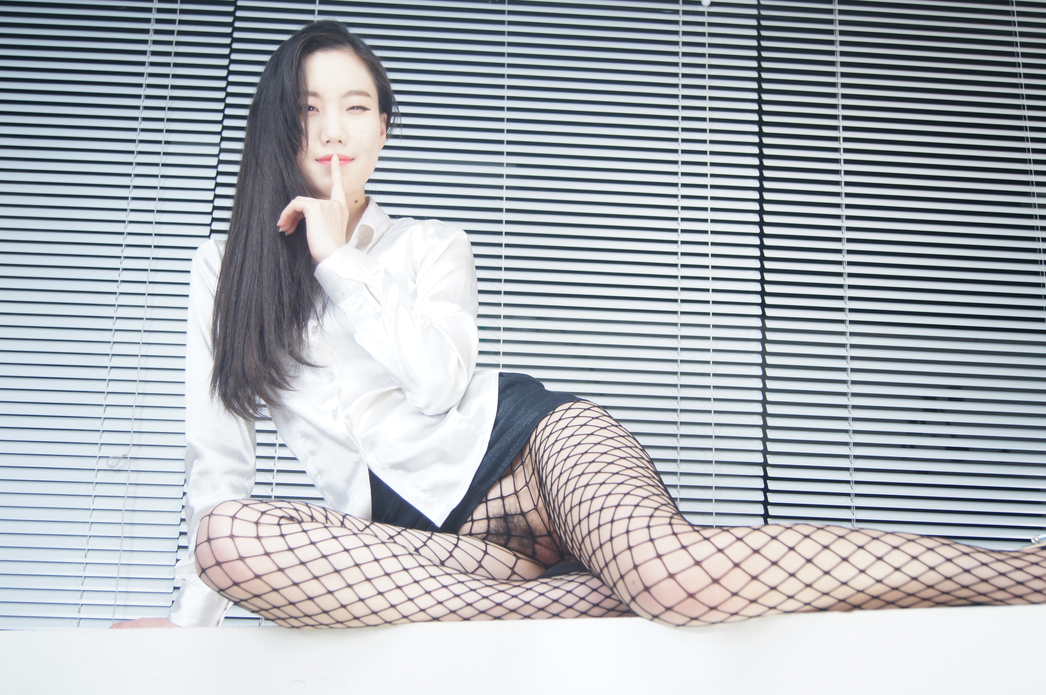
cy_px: 348
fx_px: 1306
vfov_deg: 29.8
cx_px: 523
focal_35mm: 45
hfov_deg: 43.6
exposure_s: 1/160
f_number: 4.5
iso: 800
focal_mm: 30
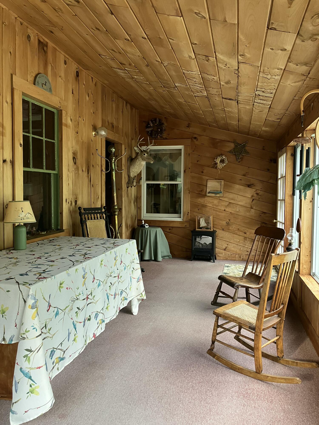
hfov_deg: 49.7
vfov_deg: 63.4
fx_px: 344
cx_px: 160
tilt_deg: -2.6
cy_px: 212
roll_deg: -0.6
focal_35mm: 28
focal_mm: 3.99
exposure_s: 1/60
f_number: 1.8
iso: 125
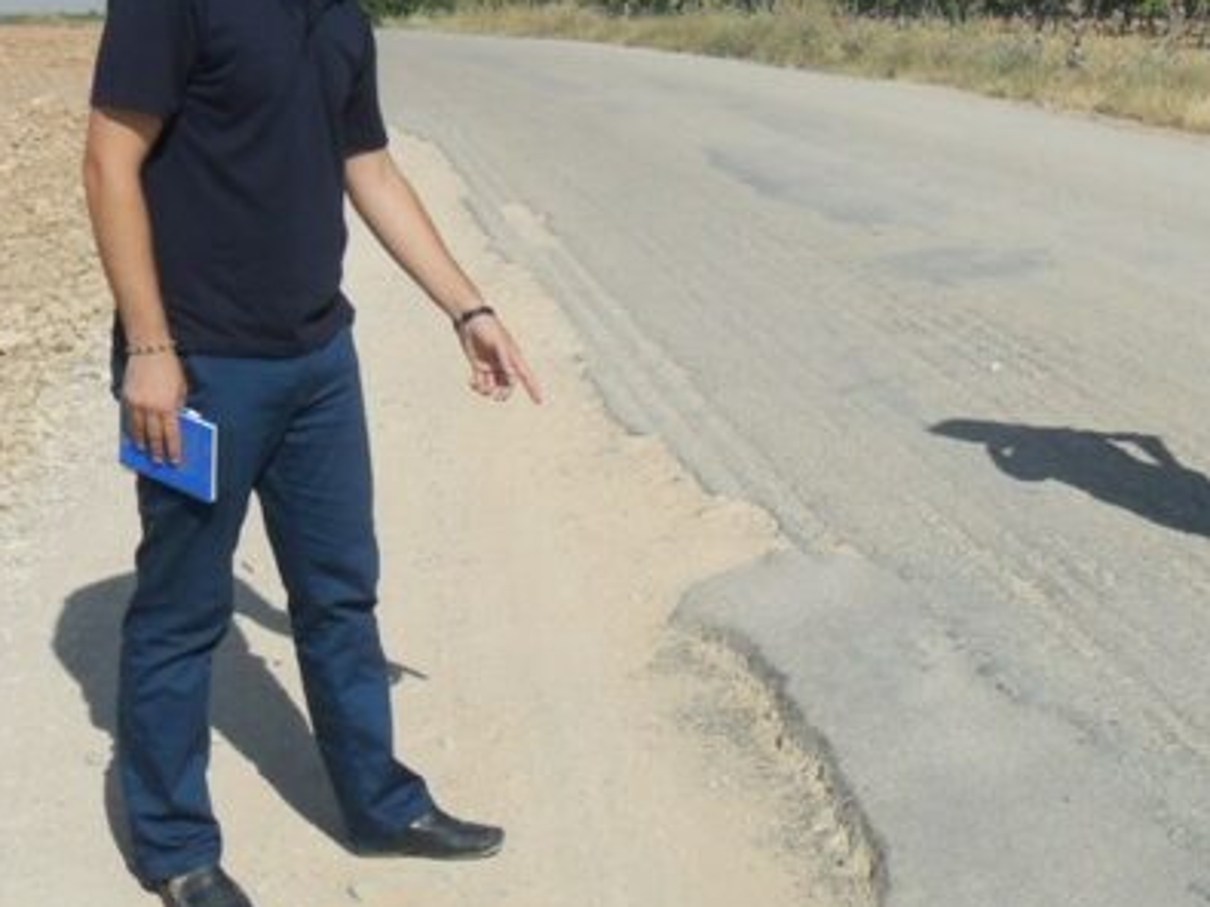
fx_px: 2516
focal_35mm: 72
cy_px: 408
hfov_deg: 26.8
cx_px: 849
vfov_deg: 20.4
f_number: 10.1
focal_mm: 6.6
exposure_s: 1/350
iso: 100
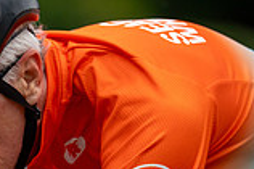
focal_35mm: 661
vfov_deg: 2.1
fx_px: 4659
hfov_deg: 3.1
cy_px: 207
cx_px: 56
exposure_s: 1/800
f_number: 2.8
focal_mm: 180
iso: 1000
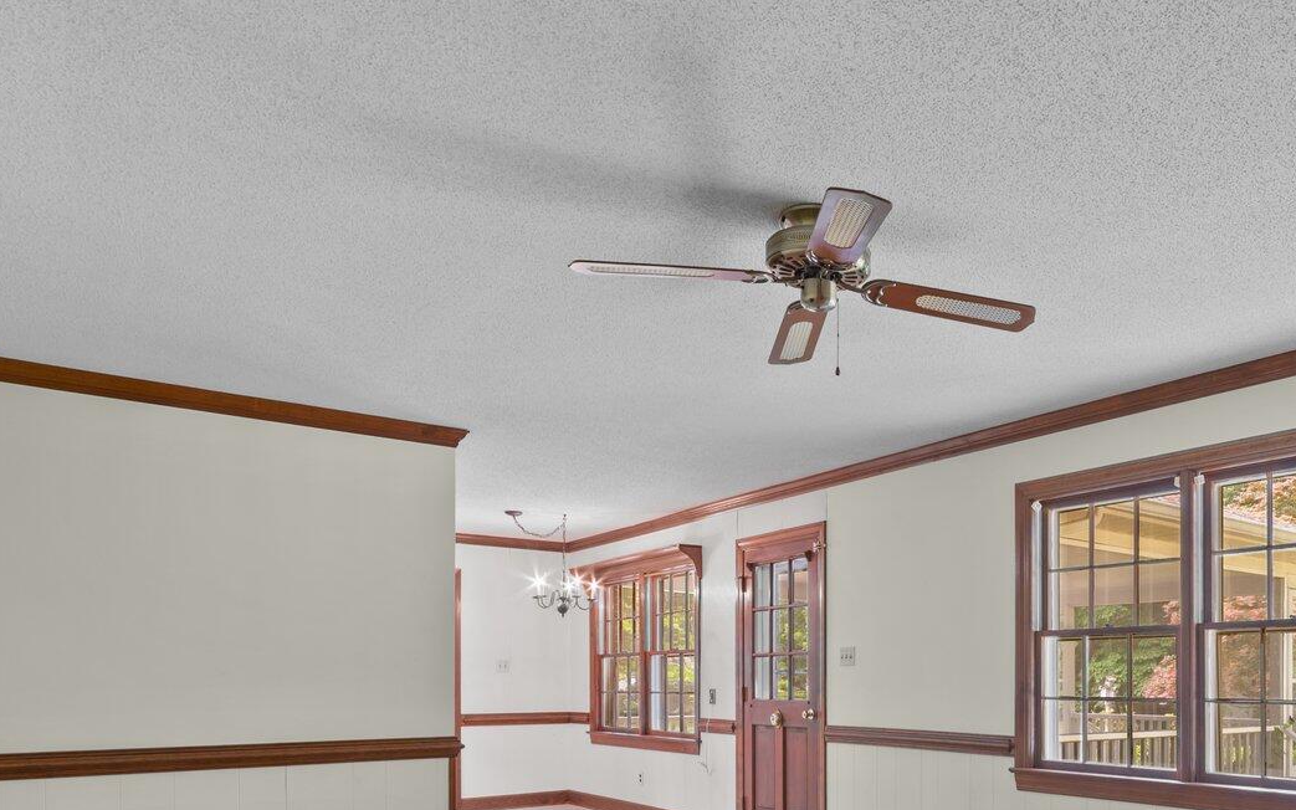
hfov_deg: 62.0
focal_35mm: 28
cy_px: 666
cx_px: 1000
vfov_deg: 42.2
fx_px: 989
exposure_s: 1/1.25
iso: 250
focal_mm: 14
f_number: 8
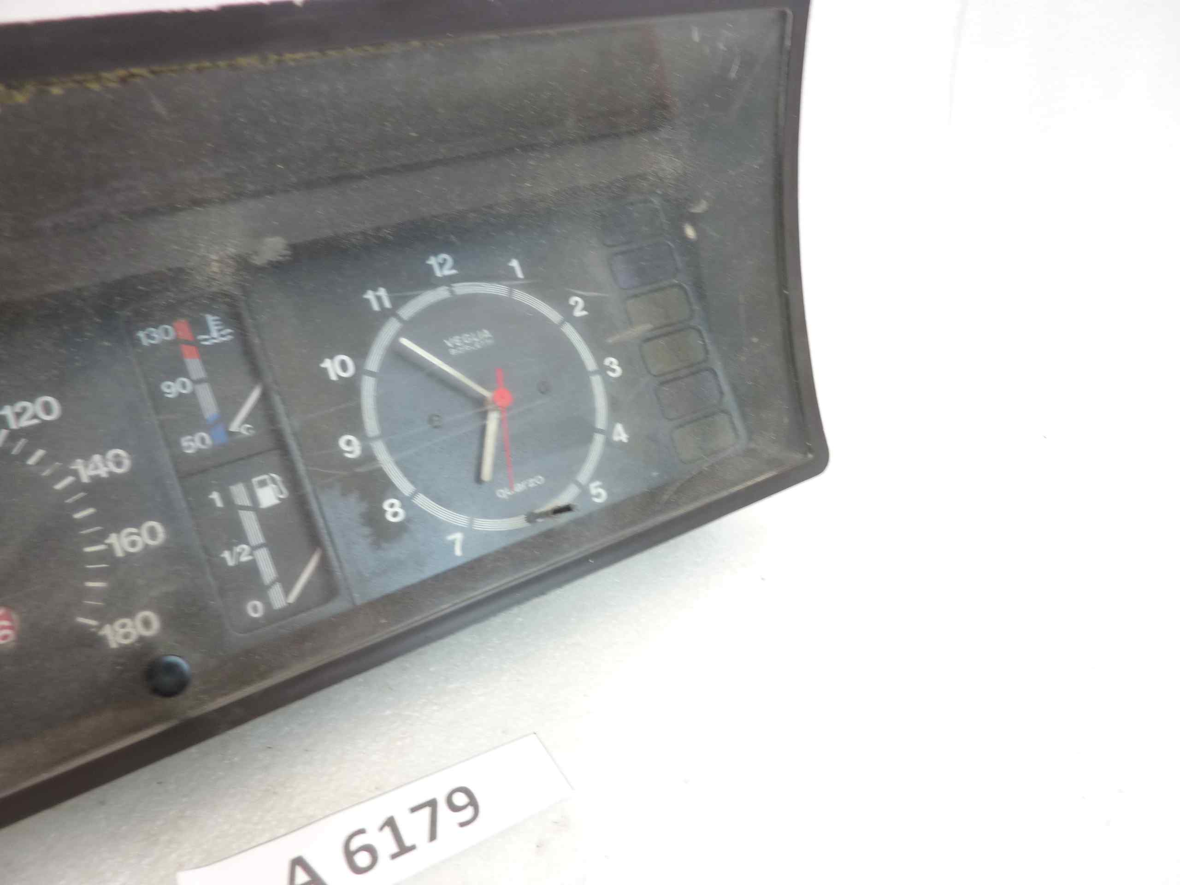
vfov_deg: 54.9
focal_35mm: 25
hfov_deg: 69.4
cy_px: 442
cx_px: 590
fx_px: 852
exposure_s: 1/10
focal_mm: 4.1
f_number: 3.3
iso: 125
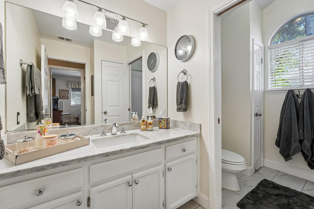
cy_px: 103
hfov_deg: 100.4
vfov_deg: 77.3
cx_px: 160
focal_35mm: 15
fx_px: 131
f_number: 8
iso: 640
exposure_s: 1/25
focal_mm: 14
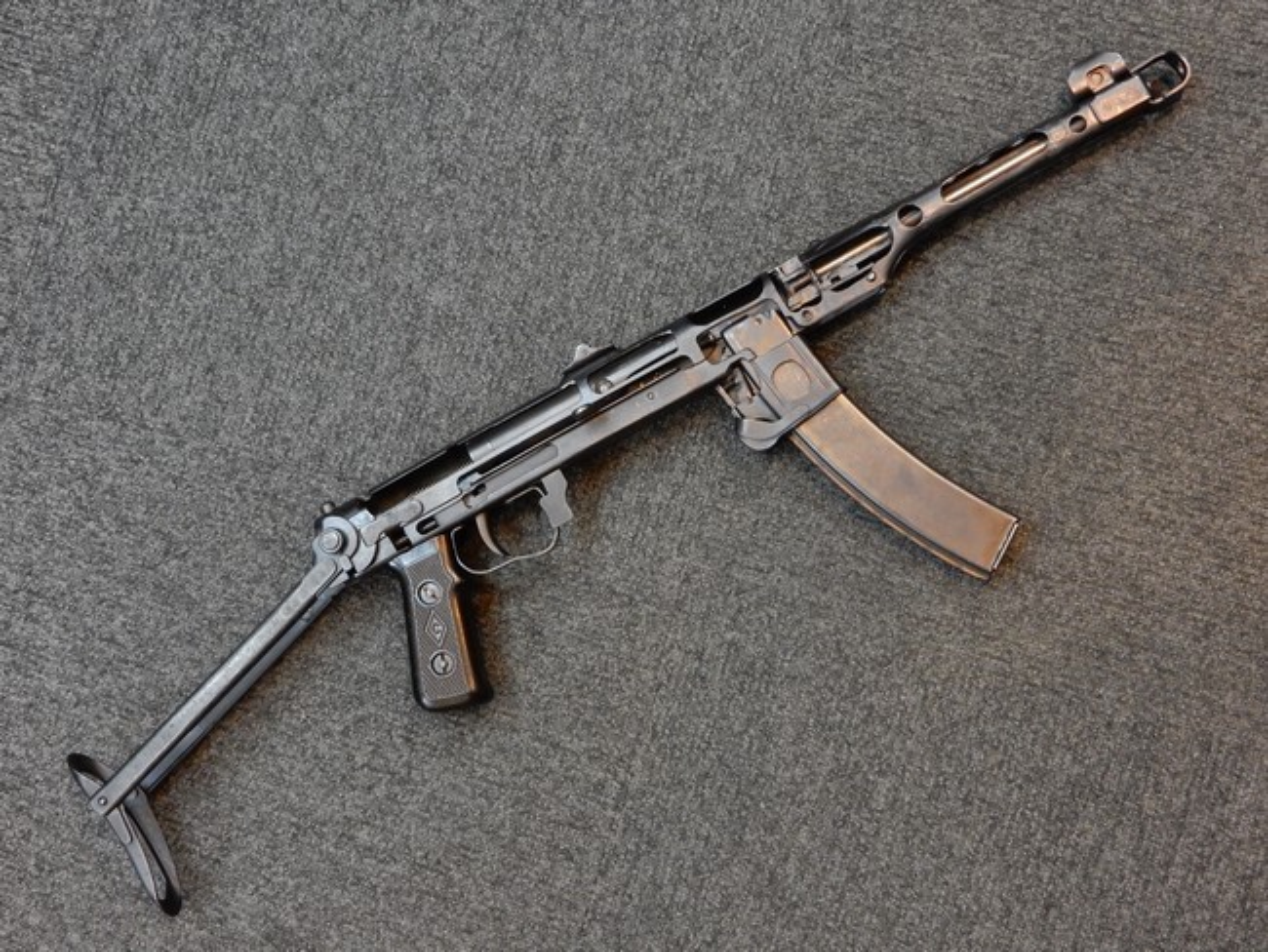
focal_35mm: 51
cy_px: 476
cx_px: 634
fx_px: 1869
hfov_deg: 37.5
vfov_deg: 28.6
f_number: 4.5
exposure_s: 1/8
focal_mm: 9
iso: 640
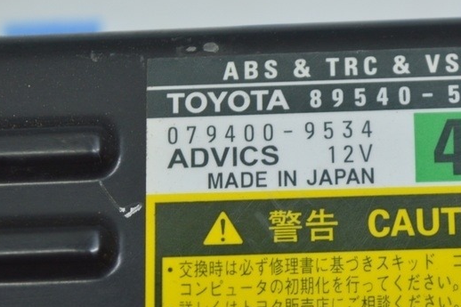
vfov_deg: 8.4
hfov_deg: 12.6
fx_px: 2086
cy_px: 234
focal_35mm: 163
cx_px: 305
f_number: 5.6
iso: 400
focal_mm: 55
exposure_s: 1/50
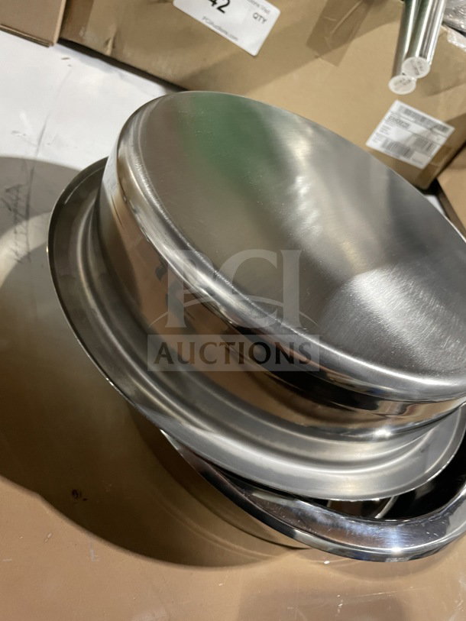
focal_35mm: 26
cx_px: 233
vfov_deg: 67.3
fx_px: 467
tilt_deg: -39.6
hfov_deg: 53.1
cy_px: 310
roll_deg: -35.1
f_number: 1.6
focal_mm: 4.2
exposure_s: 1/60
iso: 400
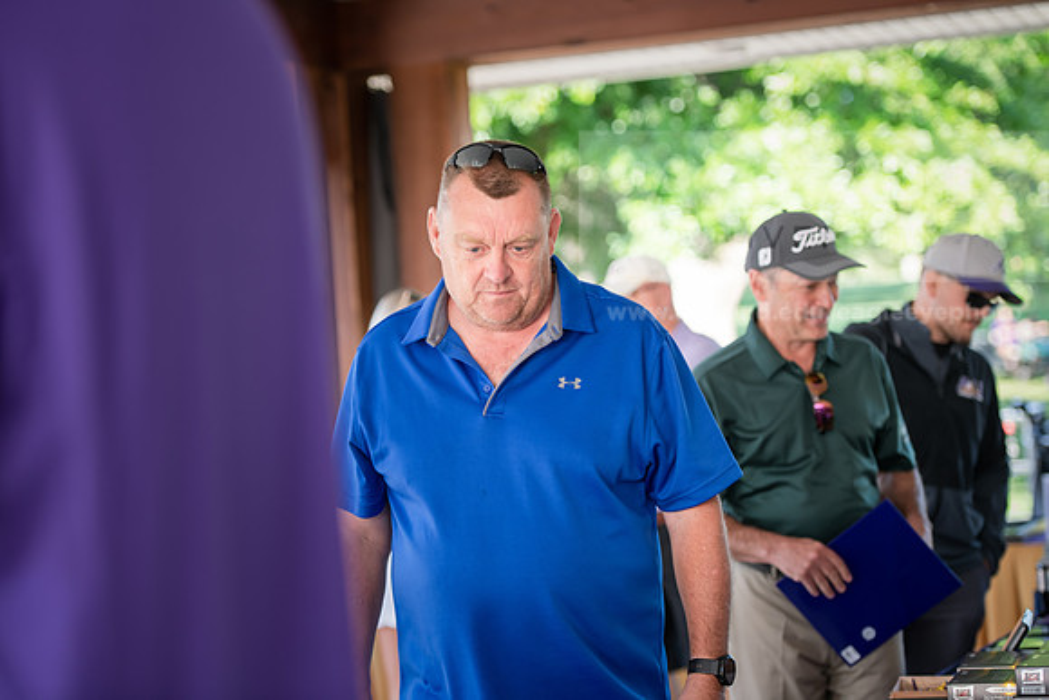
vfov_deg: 14.9
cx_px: 524
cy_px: 350
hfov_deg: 22.1
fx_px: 2681
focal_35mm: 92
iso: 320
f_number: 3.2
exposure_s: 1/250
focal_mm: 92
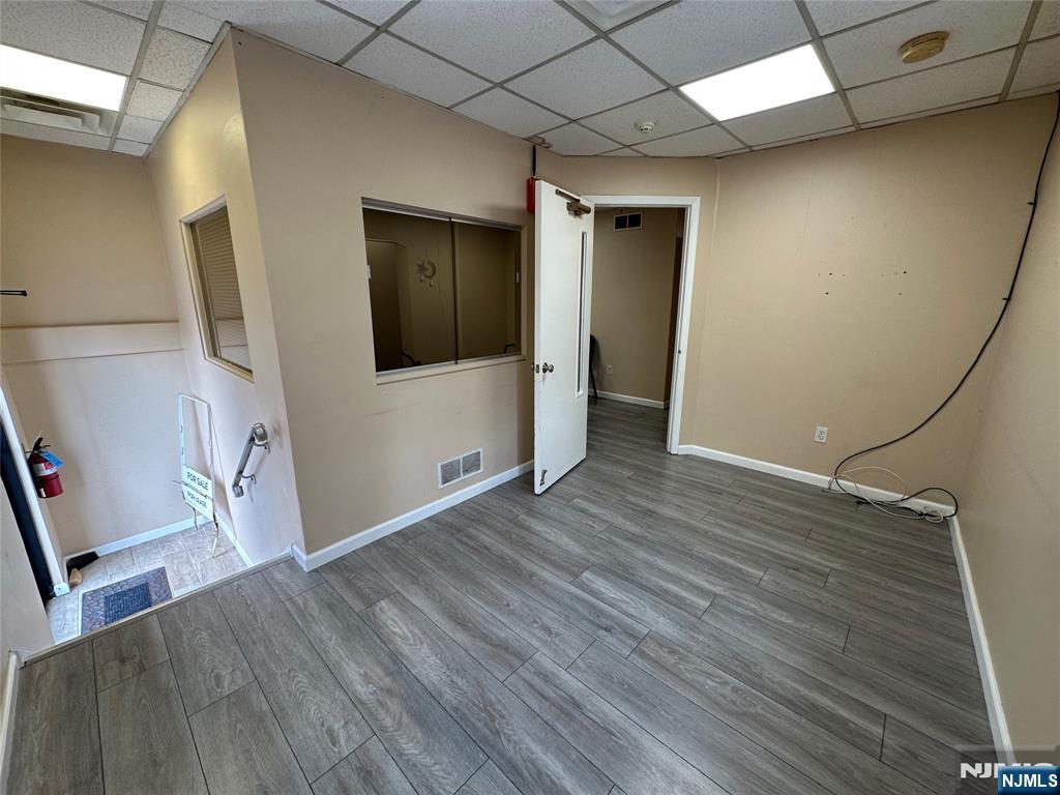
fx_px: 429
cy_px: 398
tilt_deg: -13.7
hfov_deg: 102.1
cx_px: 530
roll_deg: +0.3
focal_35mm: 14
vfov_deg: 85.7
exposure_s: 1/120
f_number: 2.2
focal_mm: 2.22
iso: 125
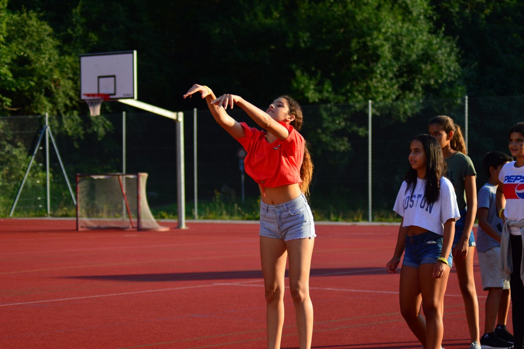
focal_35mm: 112
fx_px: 1636
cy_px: 174
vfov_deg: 12.2
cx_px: 262
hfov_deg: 18.2
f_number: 4
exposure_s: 1/640
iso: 200
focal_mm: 75
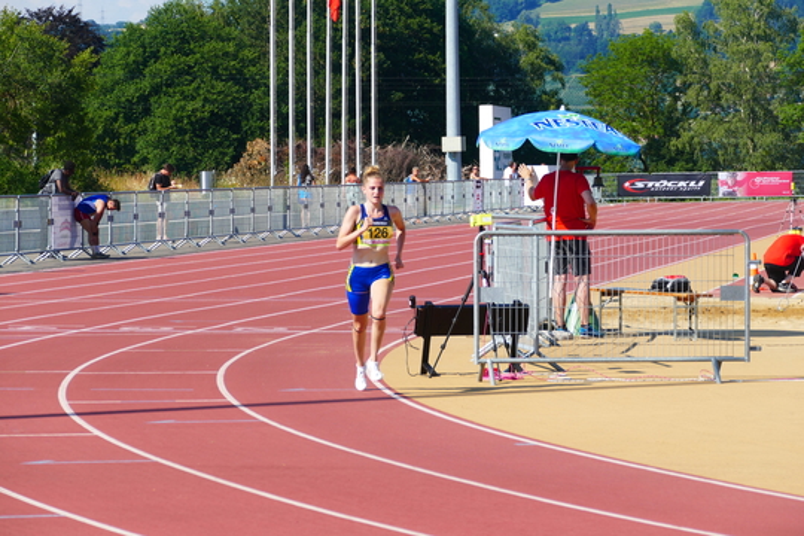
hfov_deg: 11.7
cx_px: 402
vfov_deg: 7.8
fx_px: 3908
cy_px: 268
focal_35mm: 175
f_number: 4
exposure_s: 1/800
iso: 125
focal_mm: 63.88
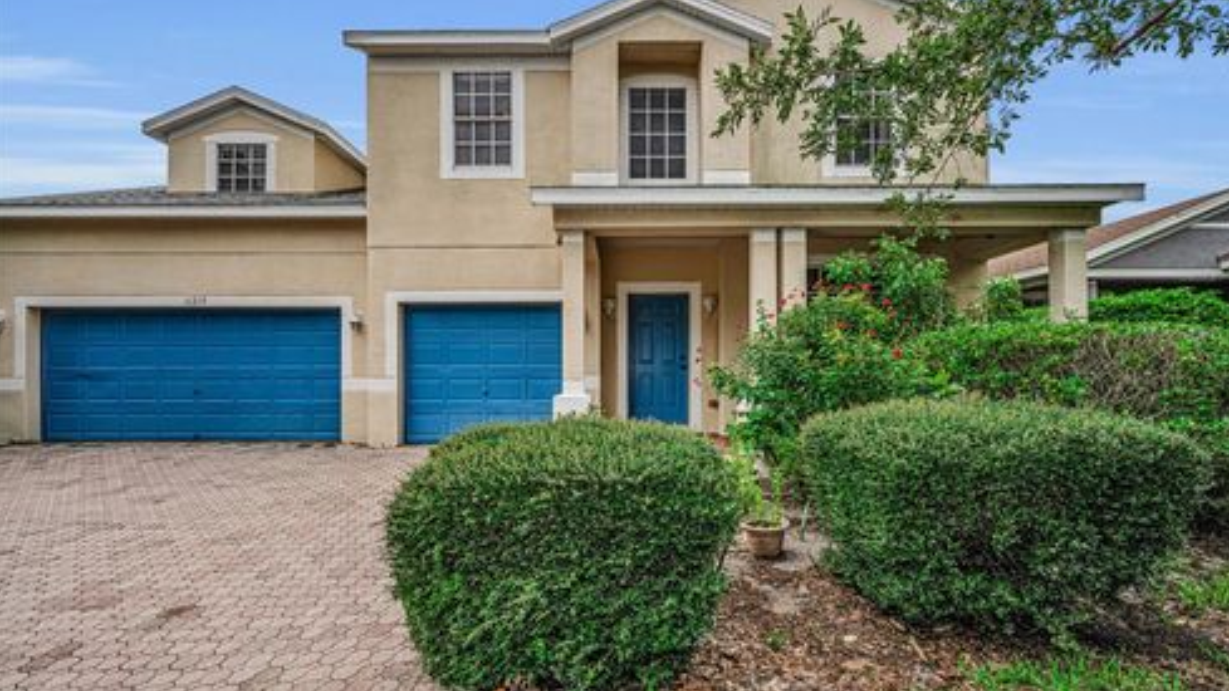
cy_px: 275
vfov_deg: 69.8
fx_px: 489
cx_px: 621
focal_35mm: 15
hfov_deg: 103.0
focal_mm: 14
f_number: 10
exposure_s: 1/160
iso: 125
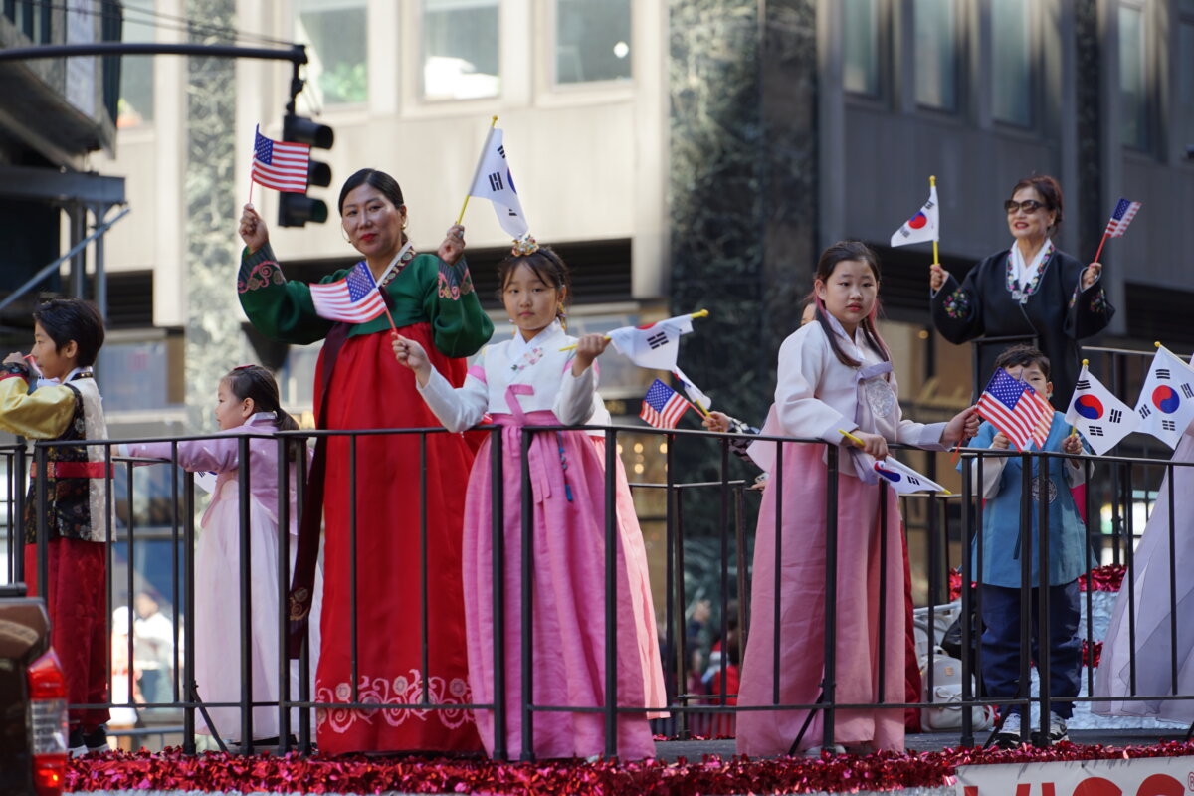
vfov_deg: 9.1
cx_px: 597
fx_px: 4975
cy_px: 398
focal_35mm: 150
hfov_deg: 13.7
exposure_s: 1/160
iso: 100
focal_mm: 150
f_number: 4
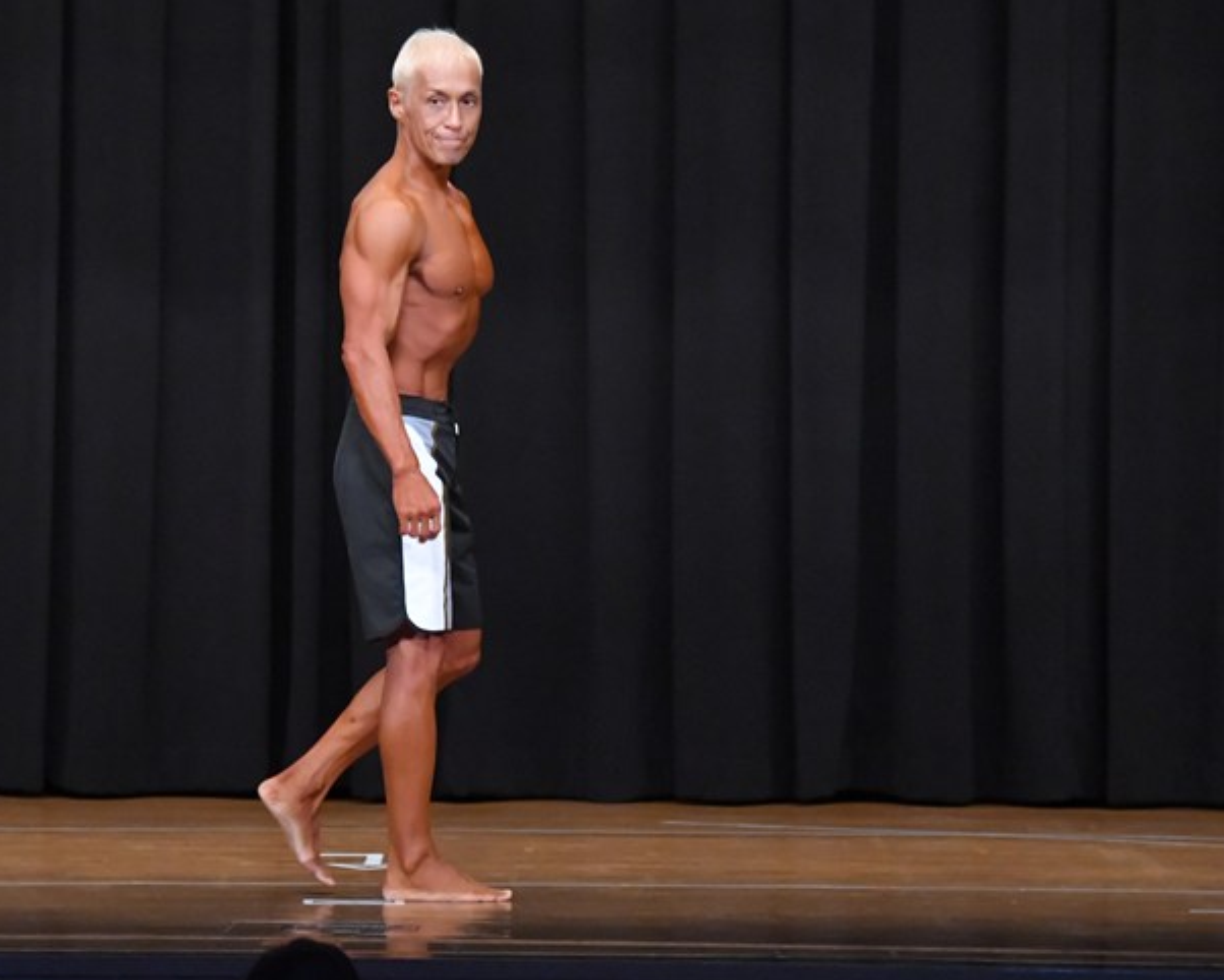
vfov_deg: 5.9
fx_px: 9494
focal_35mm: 262
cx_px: 450
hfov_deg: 7.4
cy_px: 486
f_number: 5.6
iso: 8000
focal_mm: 145
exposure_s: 1/400
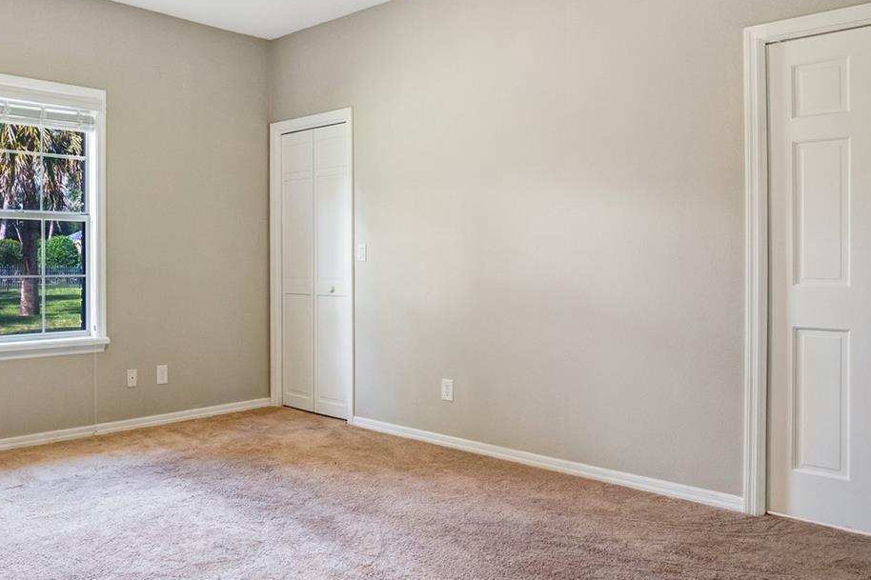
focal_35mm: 28
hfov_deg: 64.3
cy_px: 251
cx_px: 313
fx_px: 677
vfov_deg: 46.3
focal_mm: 16
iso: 1250
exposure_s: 1/30
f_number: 8
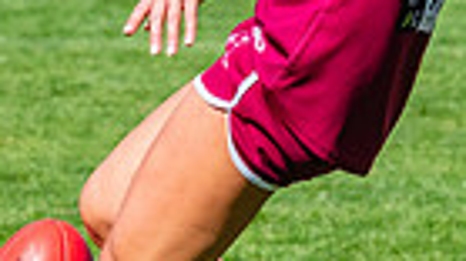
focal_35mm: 782
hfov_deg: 2.8
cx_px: 150
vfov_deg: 1.6
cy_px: 22
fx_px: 9657
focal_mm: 170
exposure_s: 1/1250
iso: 800
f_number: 10
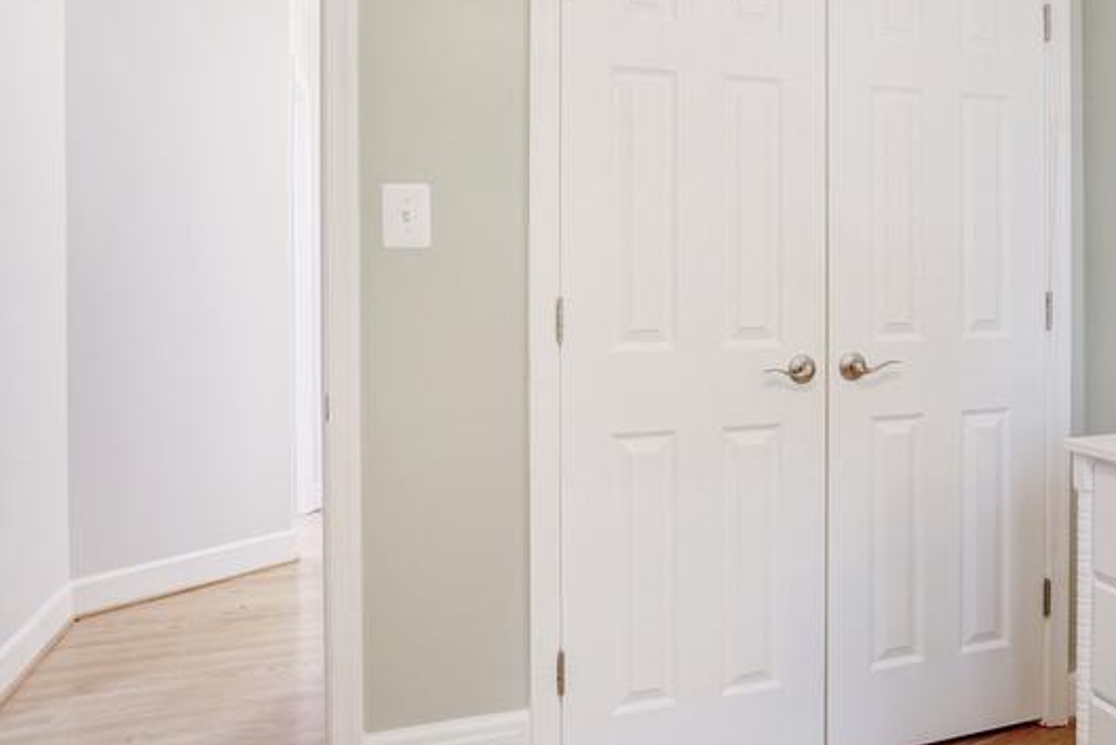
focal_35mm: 31
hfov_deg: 57.1
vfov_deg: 42.0
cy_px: 269
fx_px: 961
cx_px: 844
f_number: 8
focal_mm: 16
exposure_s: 1/25
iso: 1250
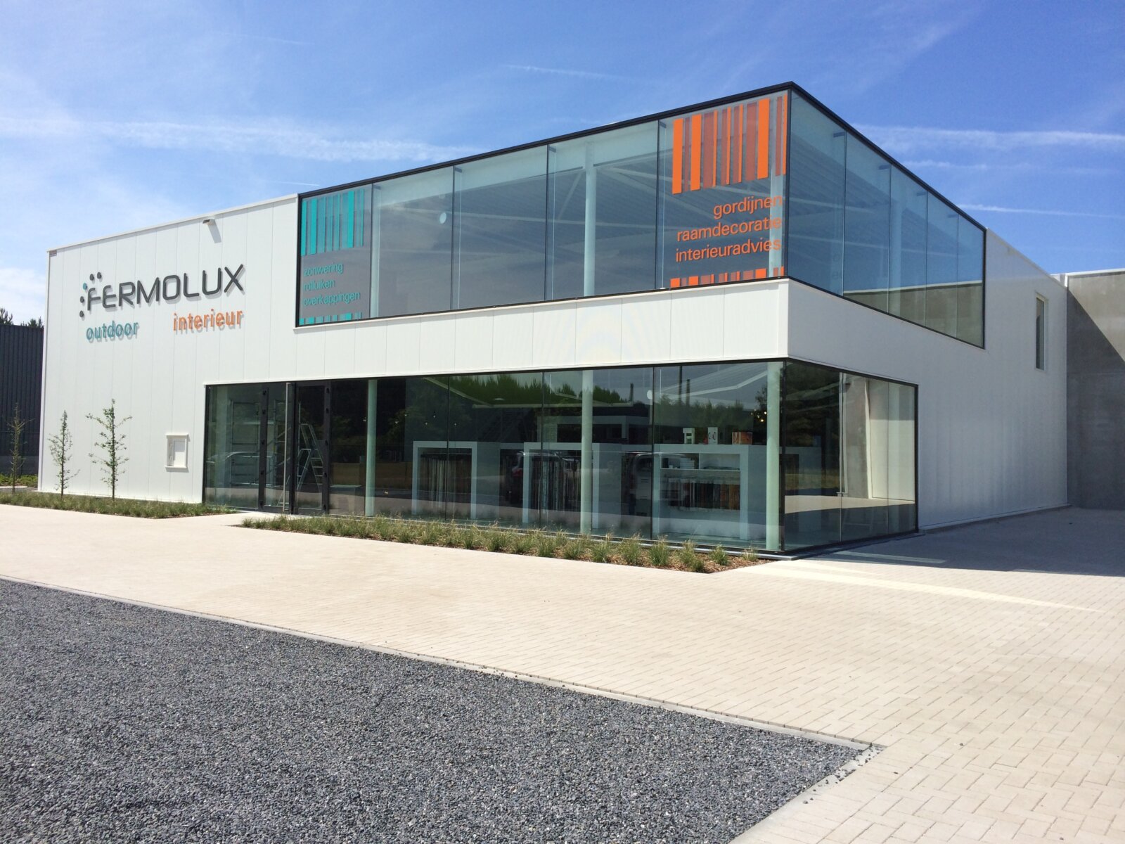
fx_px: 975
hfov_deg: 60.0
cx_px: 562
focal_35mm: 30
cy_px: 422
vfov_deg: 46.8
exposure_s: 1/2564
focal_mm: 4.12
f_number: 2.2
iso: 40
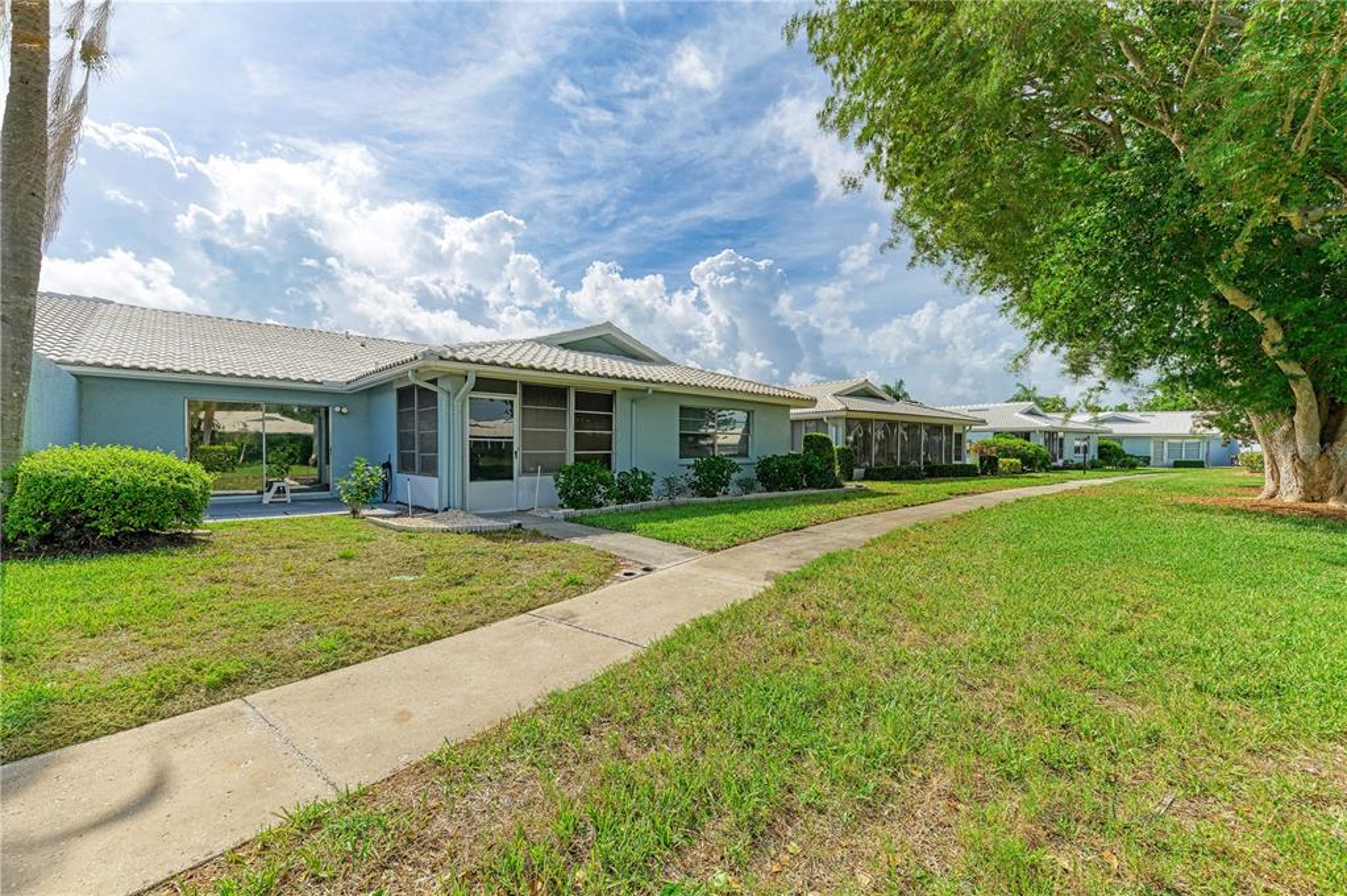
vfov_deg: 81.1
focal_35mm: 14
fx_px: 523
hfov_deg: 104.3
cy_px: 448
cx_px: 674
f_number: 9
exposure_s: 1/4000
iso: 400
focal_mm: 14
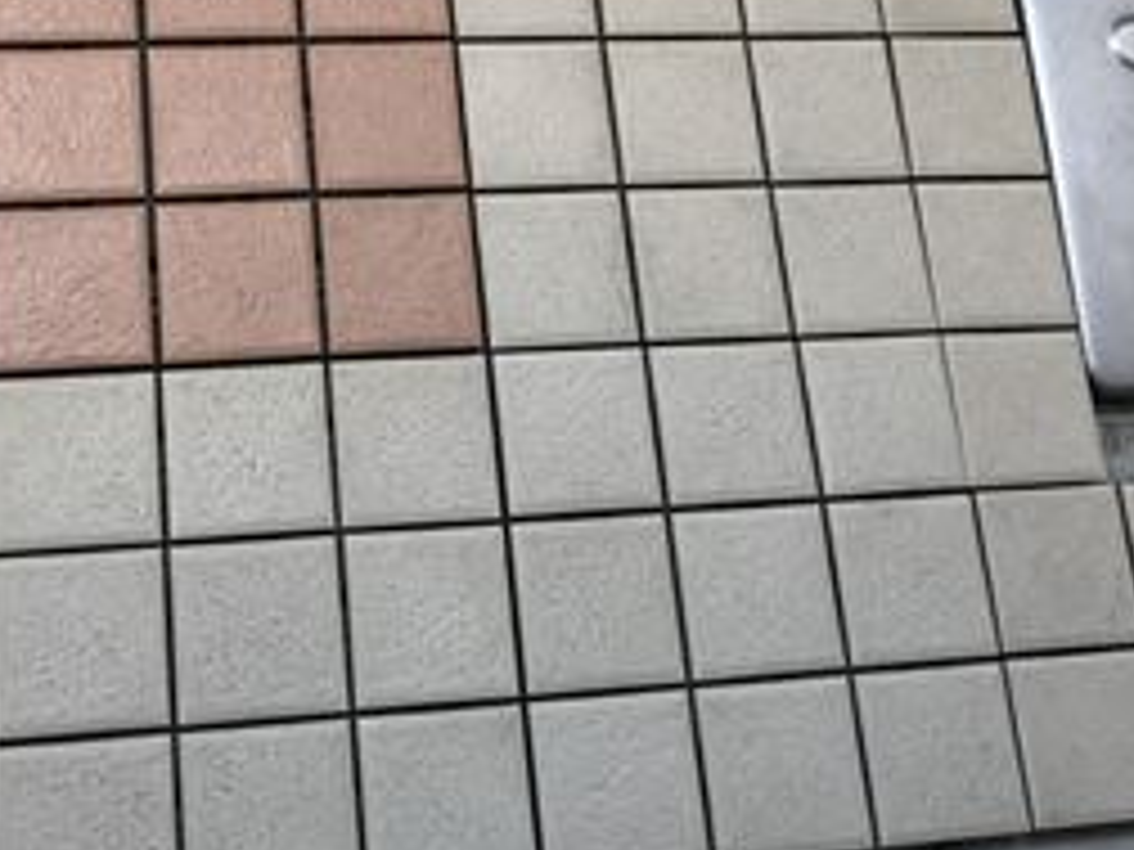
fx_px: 2326
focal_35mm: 71
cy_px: -67
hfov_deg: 27.3
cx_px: 459
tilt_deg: -64.4
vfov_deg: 19.9
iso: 20
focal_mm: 3.99
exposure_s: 1/997
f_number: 1.8
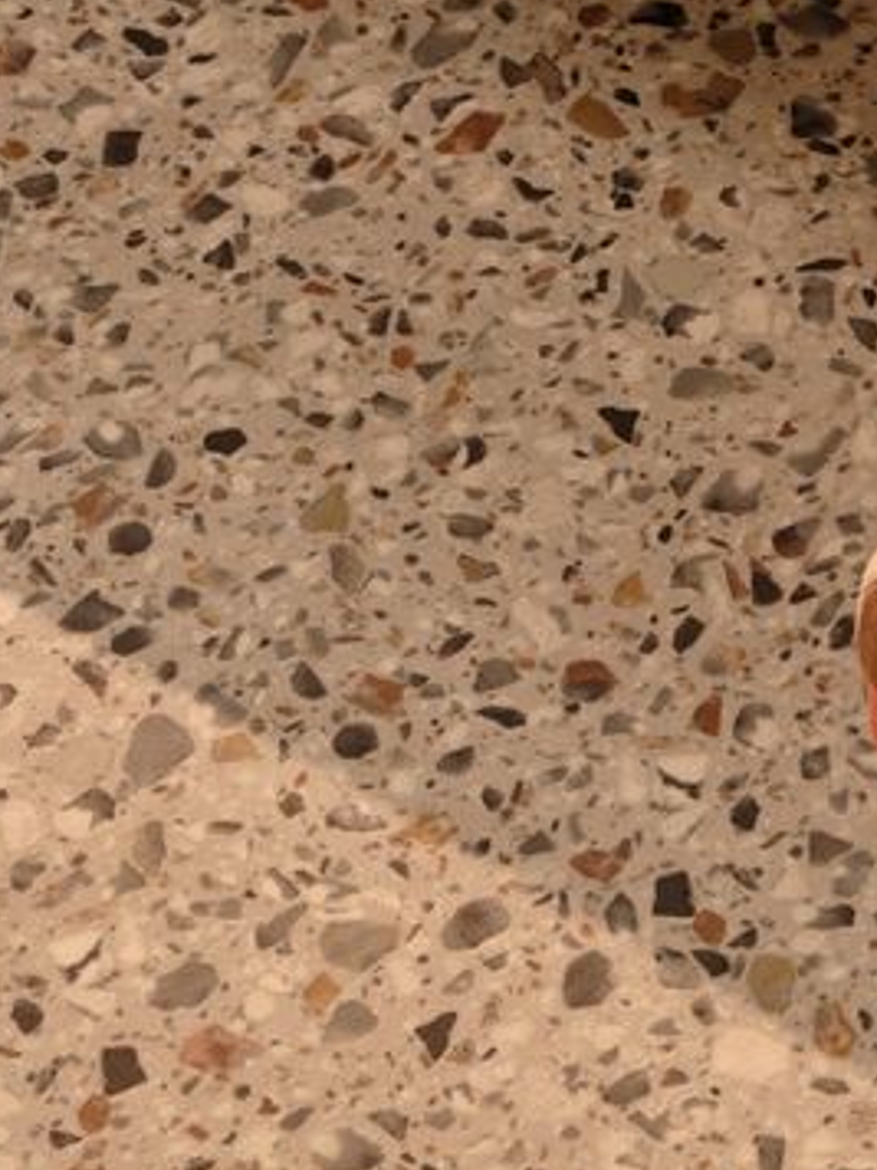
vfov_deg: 8.3
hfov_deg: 6.3
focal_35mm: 230
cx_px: 1692
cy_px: -1034
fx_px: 7769
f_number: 6.4
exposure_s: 1/30
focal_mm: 60.7
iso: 400
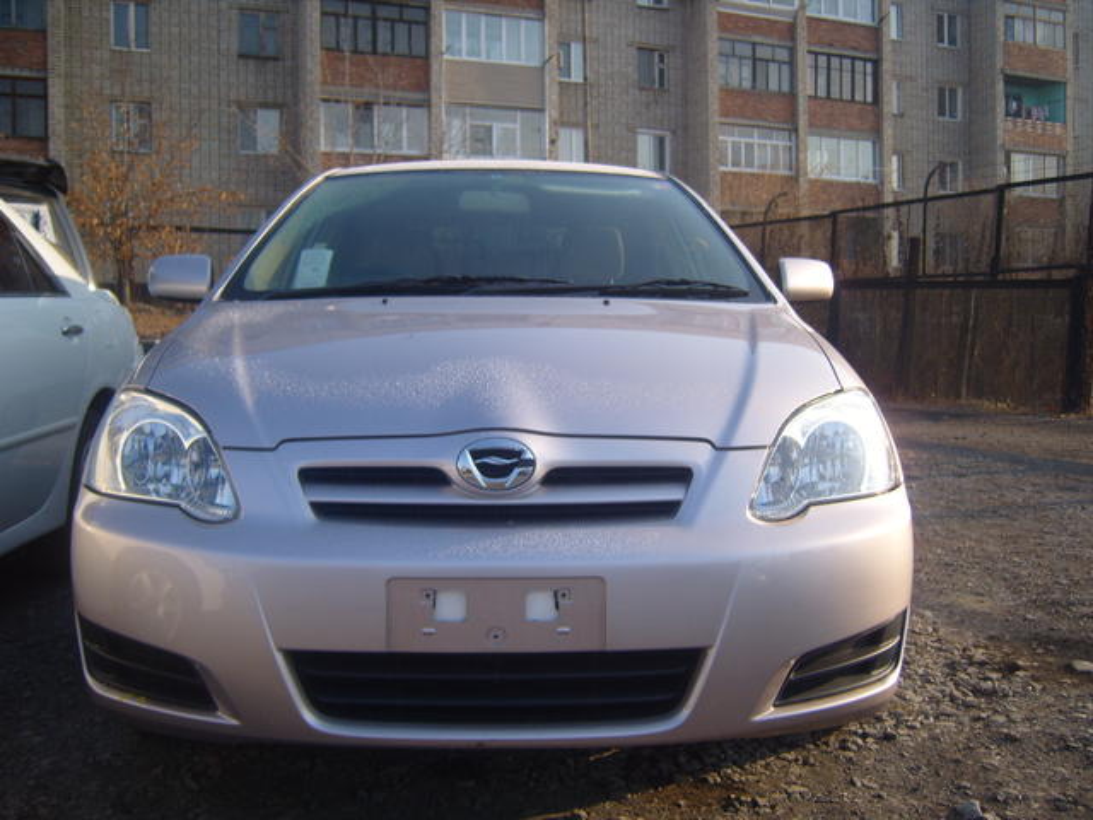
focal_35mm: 35
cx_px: 546
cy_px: 410
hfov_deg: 52.6
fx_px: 1105
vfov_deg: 40.7
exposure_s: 1/125
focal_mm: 7.4
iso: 80
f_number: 7.1
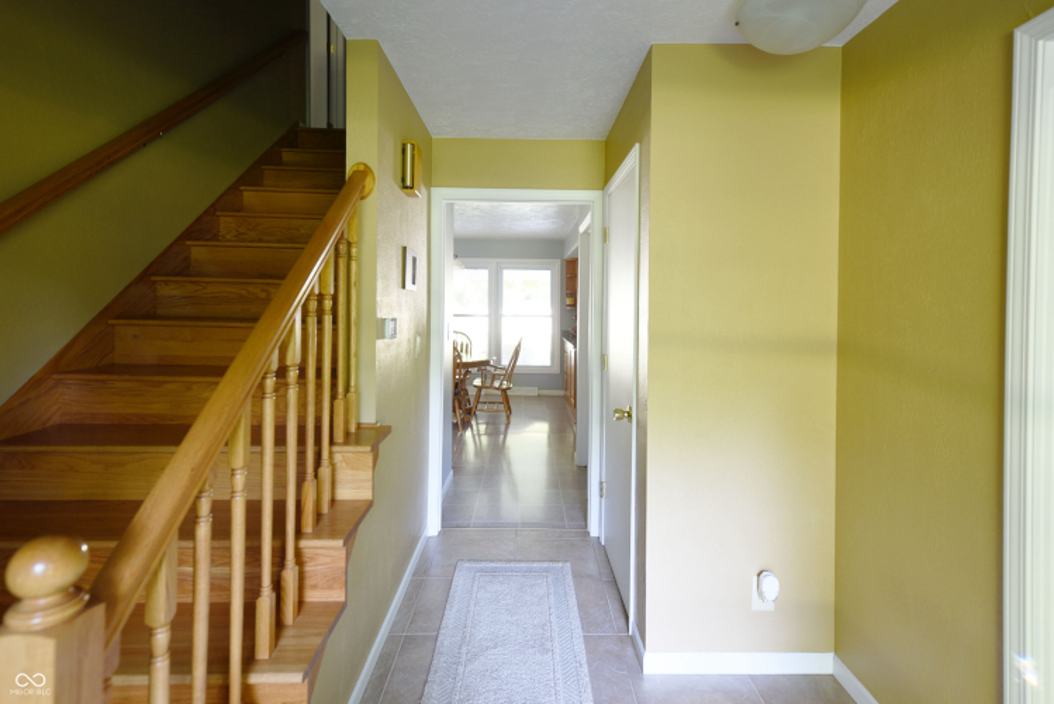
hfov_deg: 93.3
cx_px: 527
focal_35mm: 17
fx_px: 498
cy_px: 352
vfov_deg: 70.5
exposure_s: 1/20
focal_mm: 17
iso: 400
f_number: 2.8
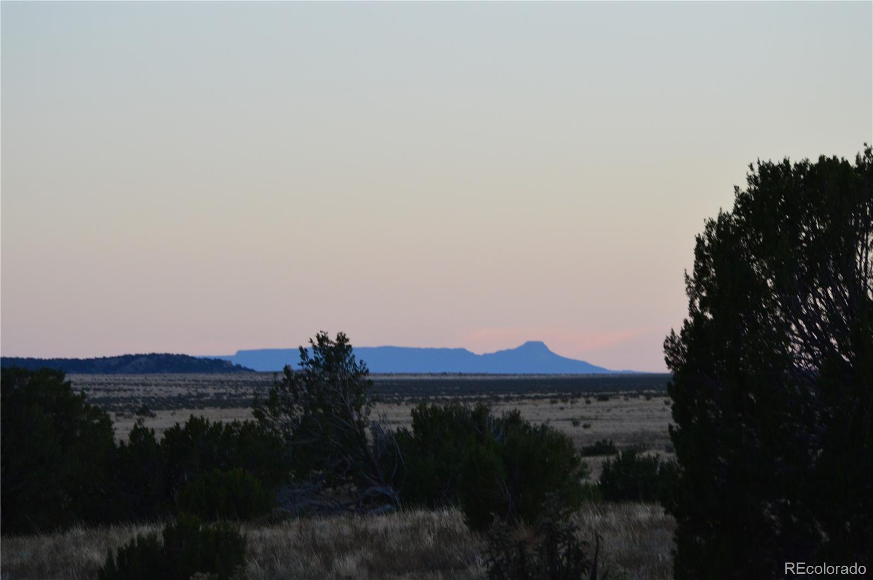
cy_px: 290
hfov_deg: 8.9
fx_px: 5632
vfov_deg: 5.9
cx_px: 436
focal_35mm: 232
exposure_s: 1/125
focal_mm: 155
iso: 800
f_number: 7.1
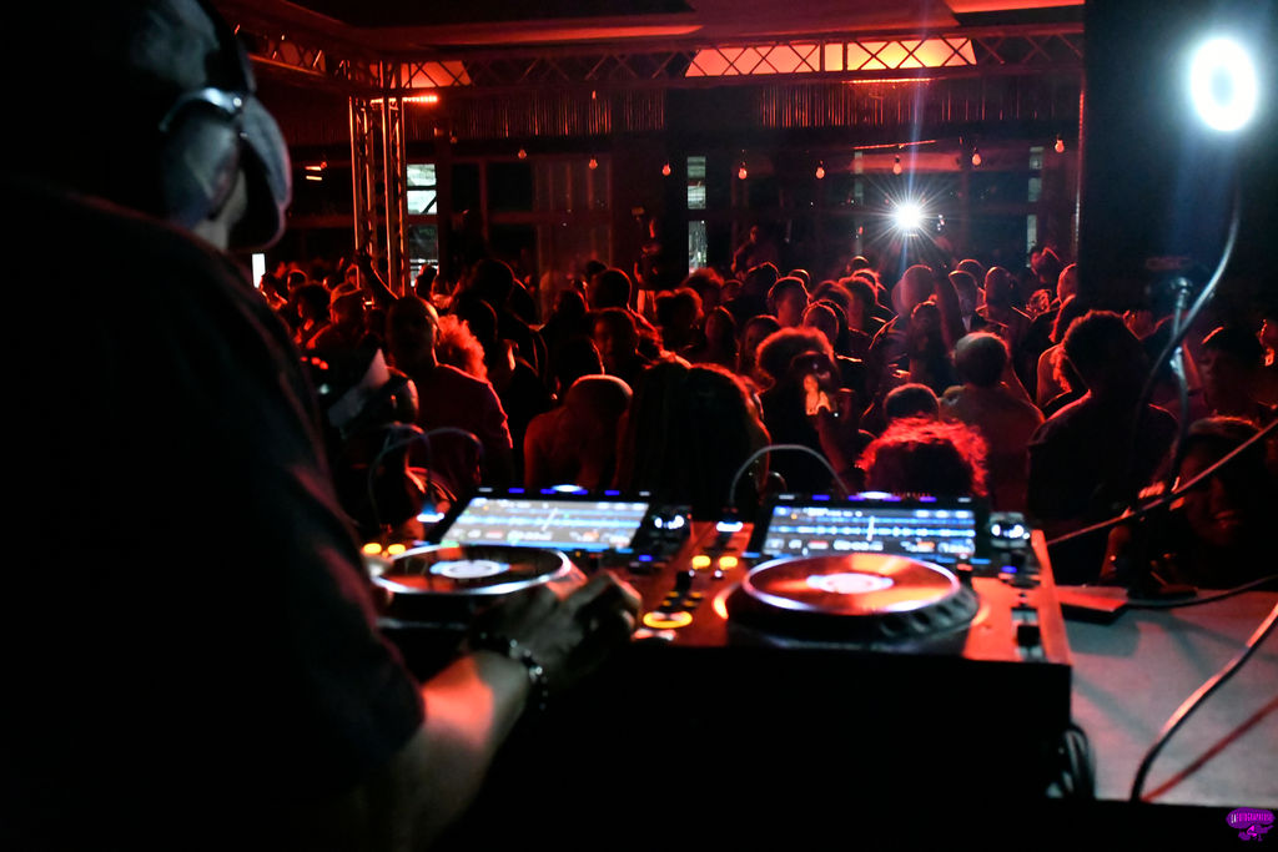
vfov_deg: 36.9
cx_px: 639
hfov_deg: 53.1
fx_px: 1278
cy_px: 426
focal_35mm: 36
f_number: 5
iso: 25600
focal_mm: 24
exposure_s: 1/80
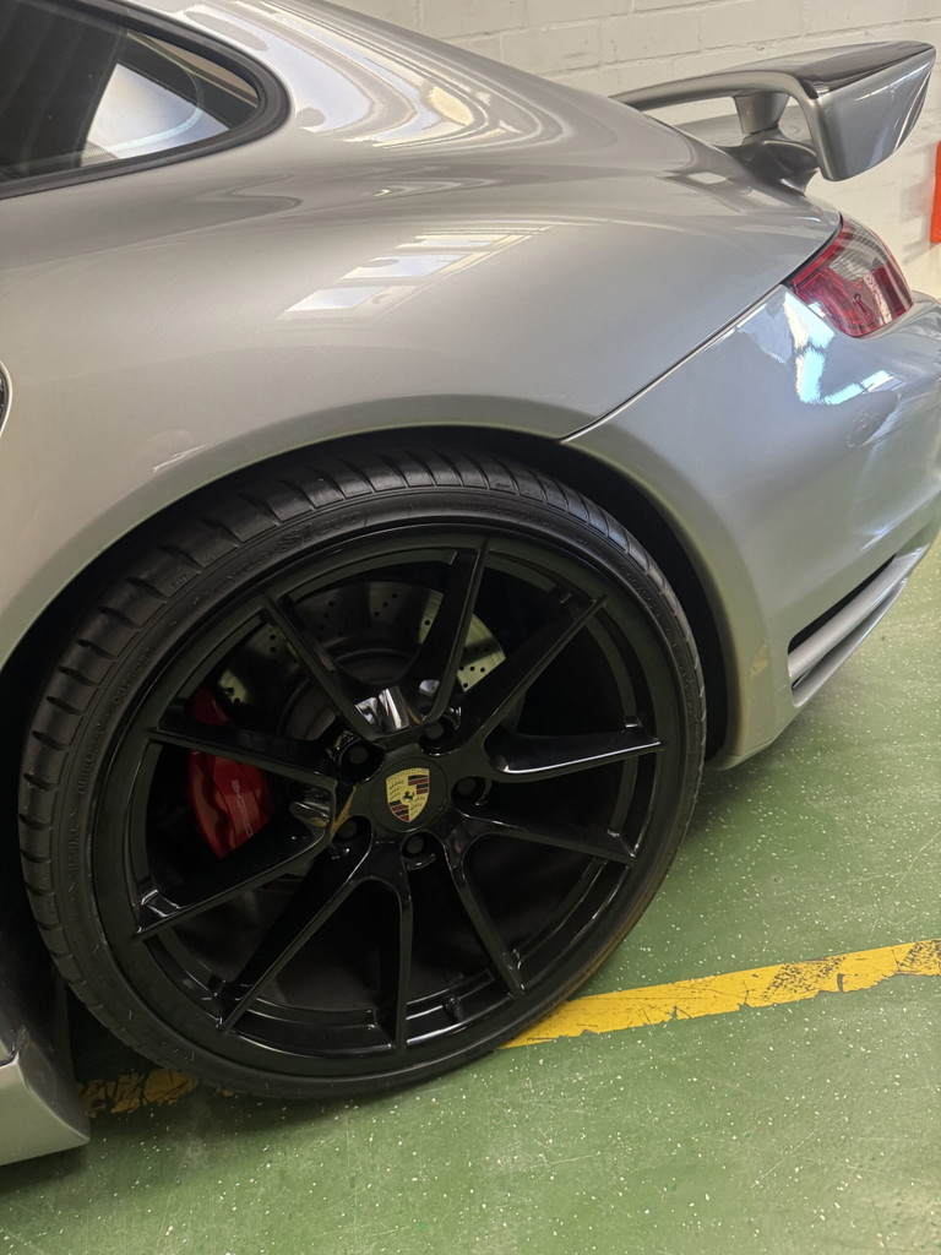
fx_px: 870
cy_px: 628
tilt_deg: -27.1
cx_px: 470
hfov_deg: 56.8
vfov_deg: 71.6
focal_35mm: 24
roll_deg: +7.7
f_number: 1.78
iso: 320
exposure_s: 1/60
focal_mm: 6.76
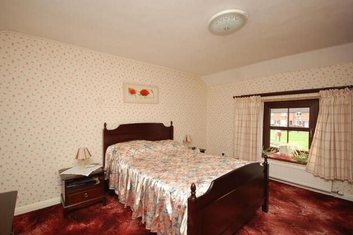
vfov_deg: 73.7
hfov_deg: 96.7
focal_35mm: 16
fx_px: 157
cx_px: 174
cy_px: 123
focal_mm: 10
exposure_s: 1/60
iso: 400
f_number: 4
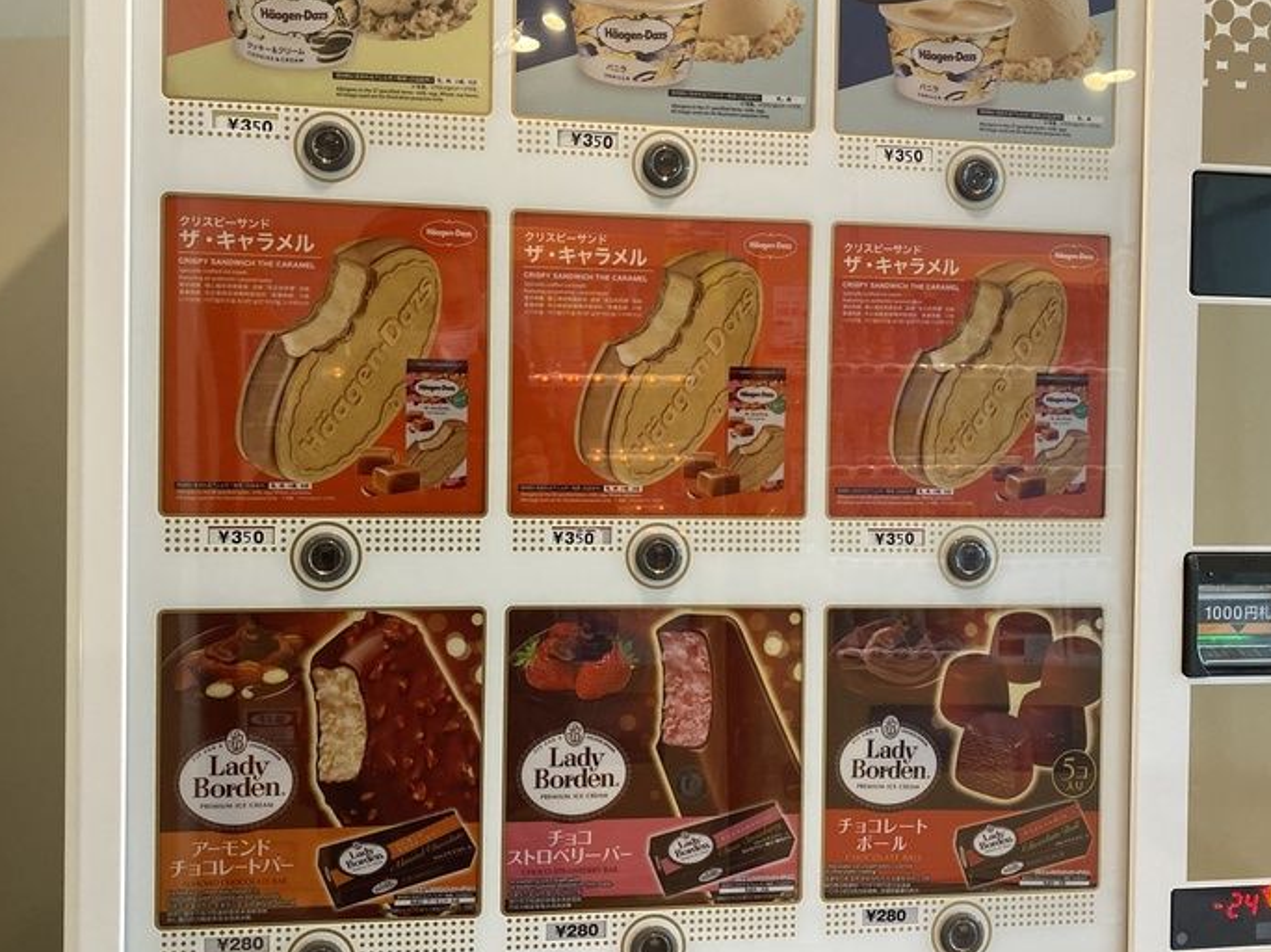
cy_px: 468
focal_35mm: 31
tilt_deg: -0.8
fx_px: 1137
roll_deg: -1.2
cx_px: 590
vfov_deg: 45.4
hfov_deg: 58.3
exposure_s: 1/60
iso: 320
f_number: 1.8
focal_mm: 4.25
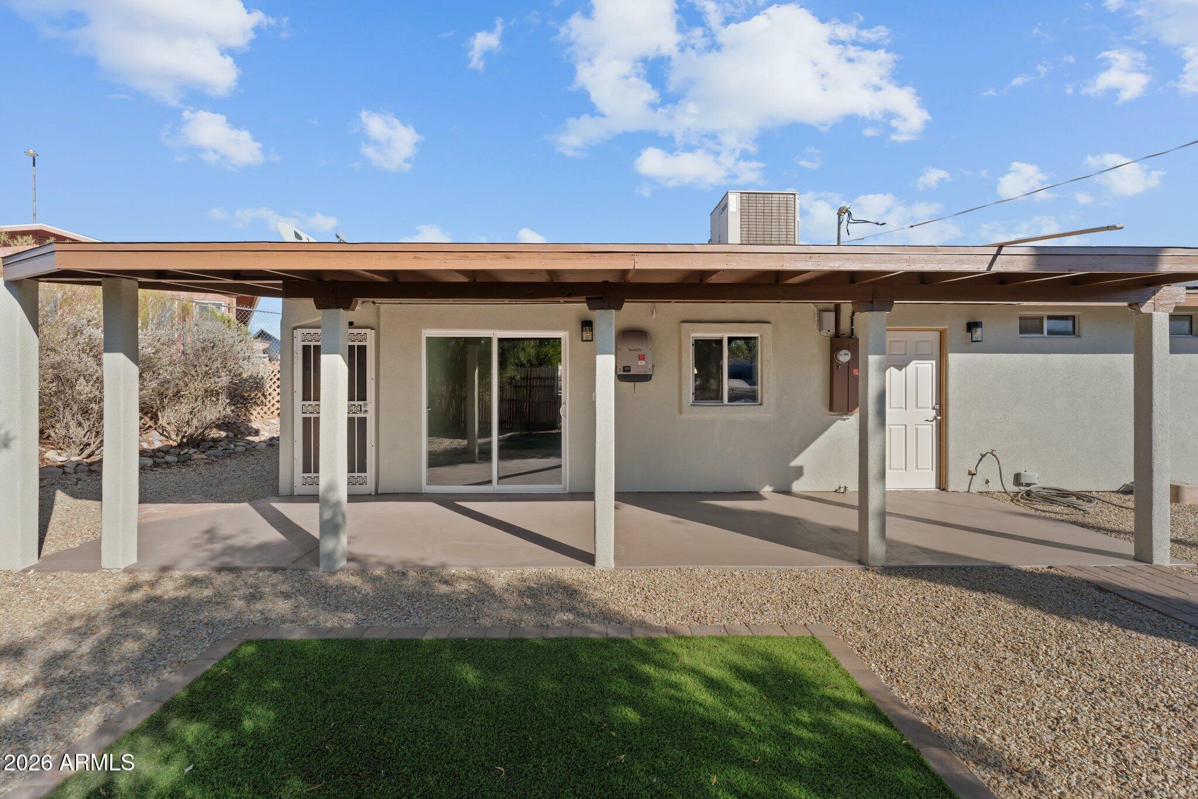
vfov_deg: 76.2
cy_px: 400
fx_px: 509
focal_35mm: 15
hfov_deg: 99.3
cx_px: 599
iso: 400
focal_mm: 15.3
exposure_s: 1/250
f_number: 8
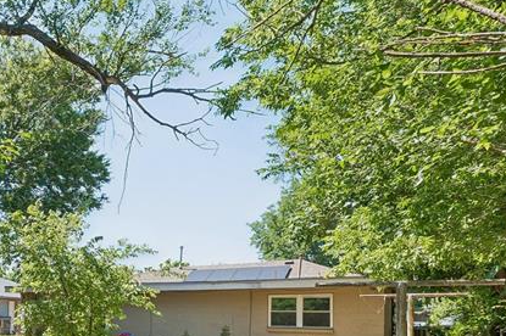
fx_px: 520
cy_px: 310
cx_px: -27
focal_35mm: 37
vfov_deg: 33.7
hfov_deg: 42.7
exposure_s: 1/50
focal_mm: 10
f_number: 6.3
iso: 100
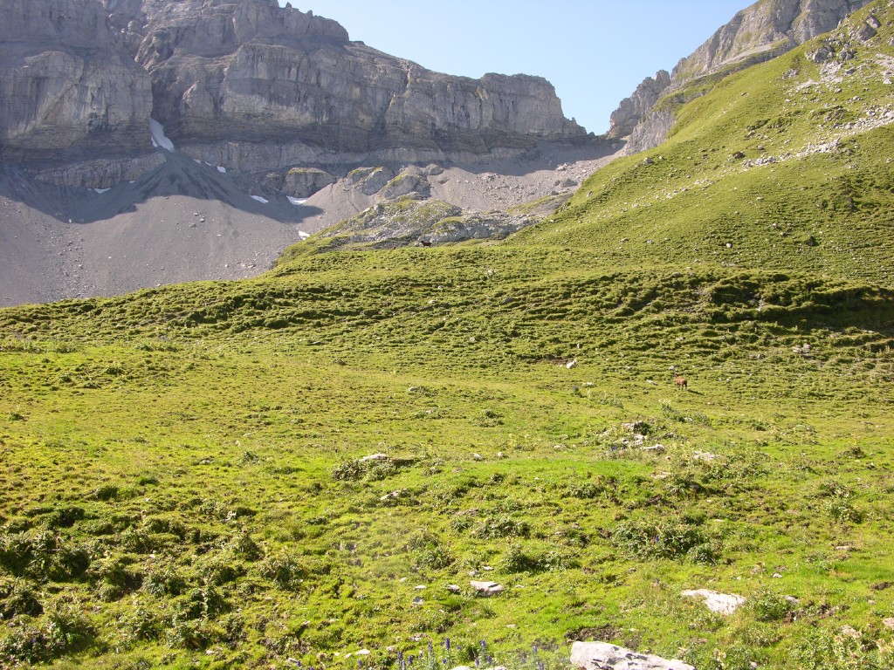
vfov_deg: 40.7
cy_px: 335
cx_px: 447
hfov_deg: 52.6
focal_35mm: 35
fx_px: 904
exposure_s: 1/147
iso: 50
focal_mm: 9
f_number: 4.5
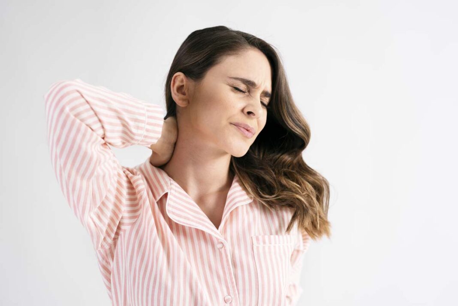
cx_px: 229
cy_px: 153
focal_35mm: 50
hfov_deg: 39.6
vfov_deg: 27.0
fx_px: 636
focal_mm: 50
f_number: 3.5
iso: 125
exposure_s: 1/125
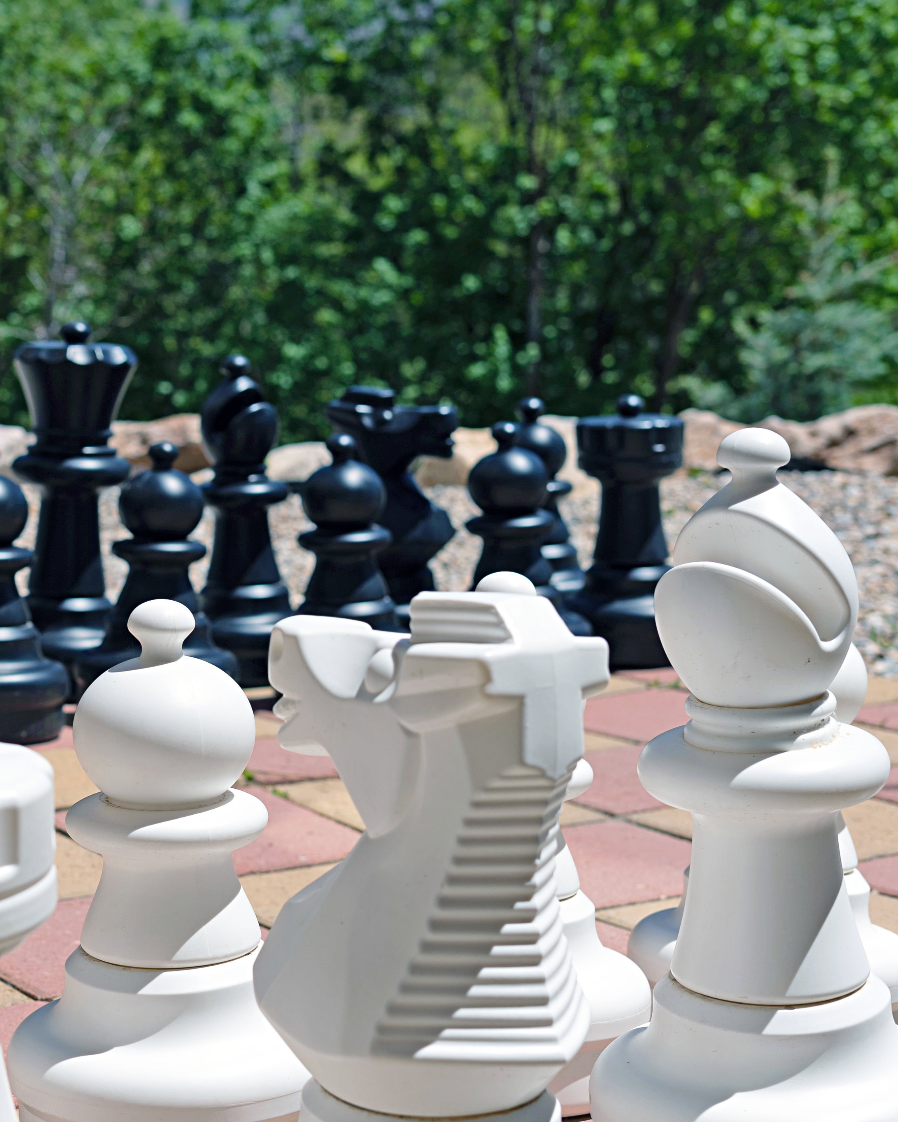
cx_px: 115
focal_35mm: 71
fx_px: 2359
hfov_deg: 21.2
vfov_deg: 26.8
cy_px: 560
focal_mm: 50
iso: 80
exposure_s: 1/1000
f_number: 4.5
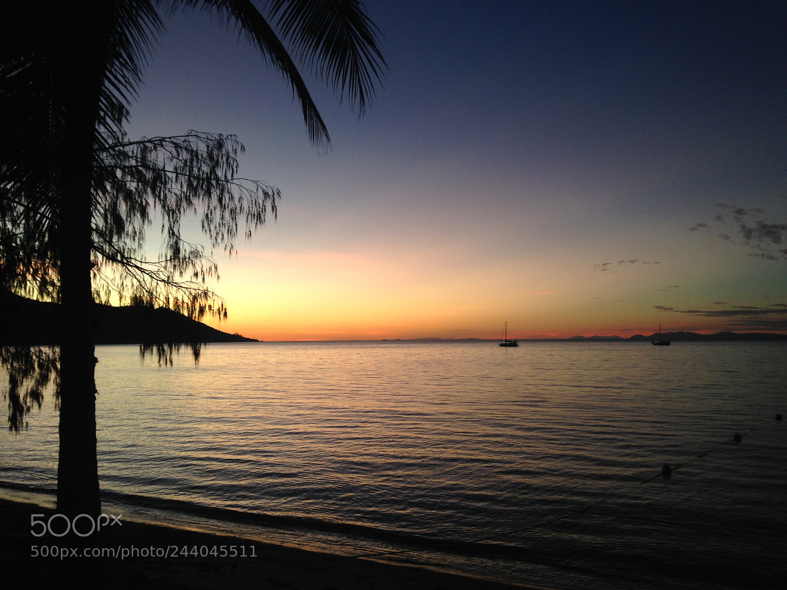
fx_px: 750
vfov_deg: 42.9
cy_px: 295
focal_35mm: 33
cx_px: 394
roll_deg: +1.3
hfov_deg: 55.4
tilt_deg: +3.7
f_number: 2.4
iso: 50
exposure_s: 1/30
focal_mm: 4.12
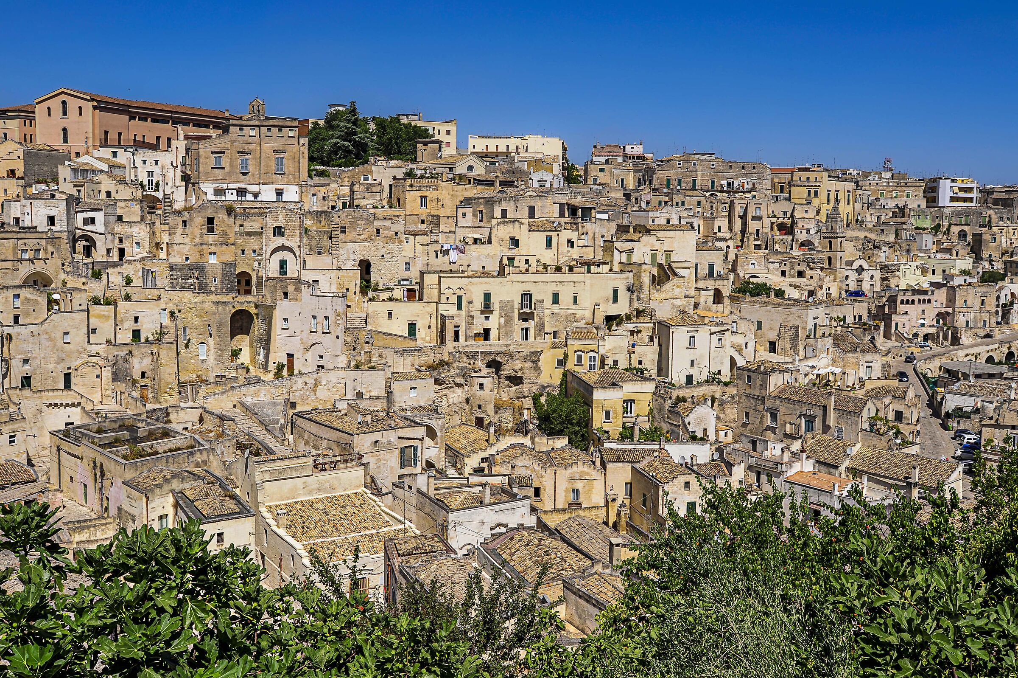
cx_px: 509
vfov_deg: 41.1
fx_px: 904
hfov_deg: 58.7
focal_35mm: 32
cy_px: 339
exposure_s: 1/200
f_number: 14
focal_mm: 32
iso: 200
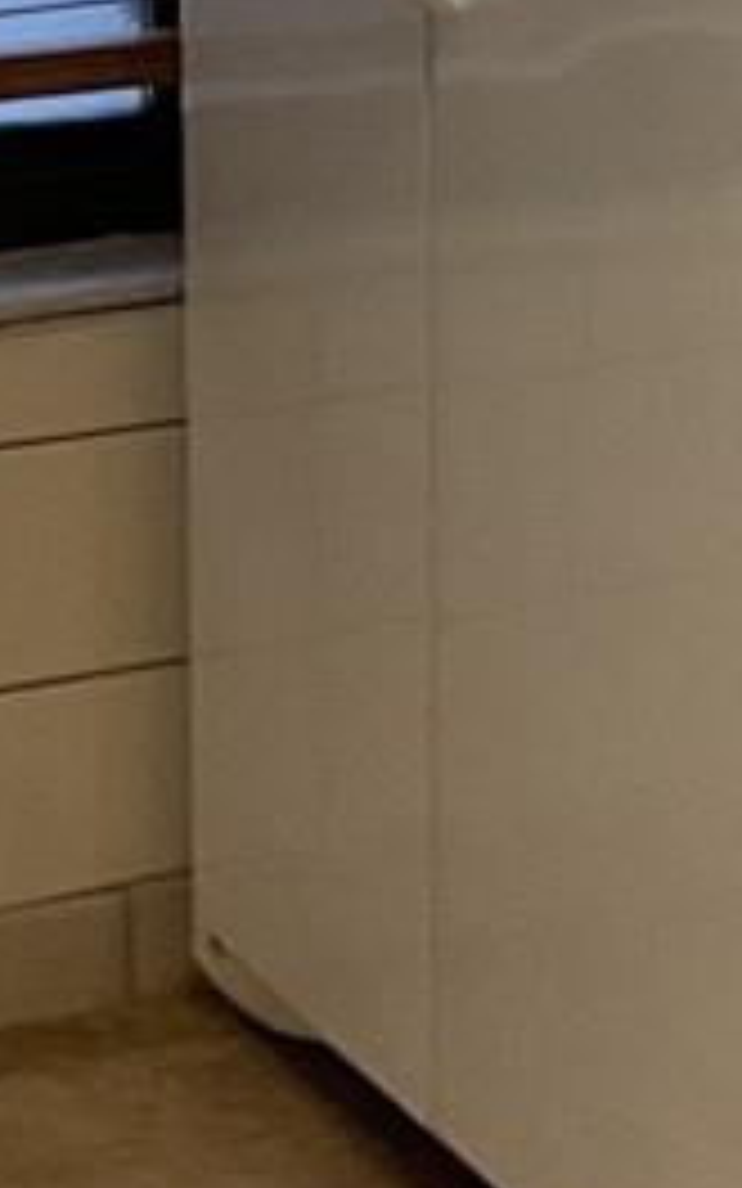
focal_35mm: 186
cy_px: 58
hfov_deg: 6.7
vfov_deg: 11.2
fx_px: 6018
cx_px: 1749
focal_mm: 3
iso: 100
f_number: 1.8
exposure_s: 1/60
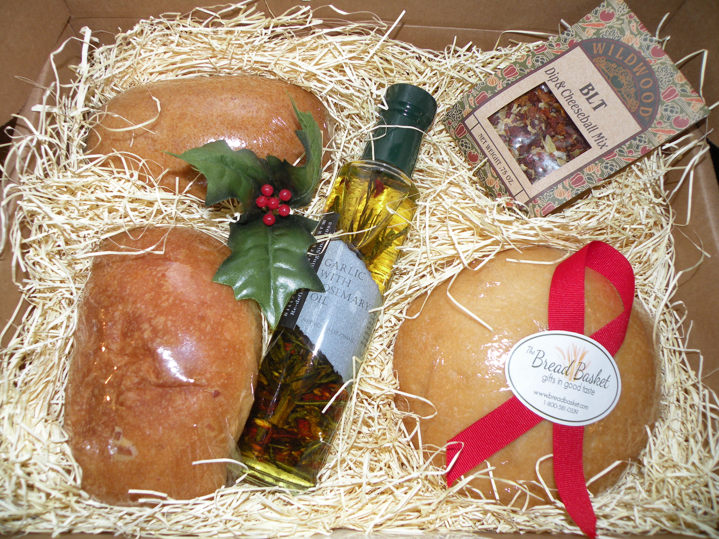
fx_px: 561
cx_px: 360
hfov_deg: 65.3
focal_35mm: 27
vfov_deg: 51.4
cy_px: 270
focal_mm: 4.7
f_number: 2.8
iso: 64
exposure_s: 1/30
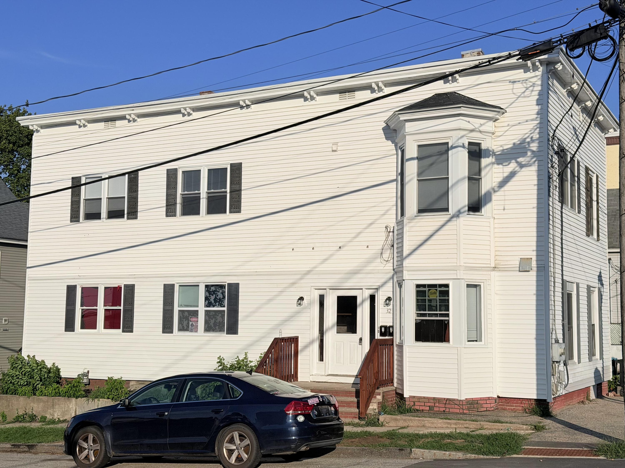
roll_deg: -0.5
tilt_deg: +5.8
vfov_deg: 30.3
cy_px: 234
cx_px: 312
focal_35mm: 48
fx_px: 867
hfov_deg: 39.7
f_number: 1.78
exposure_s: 1/16129
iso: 64
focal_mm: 6.76
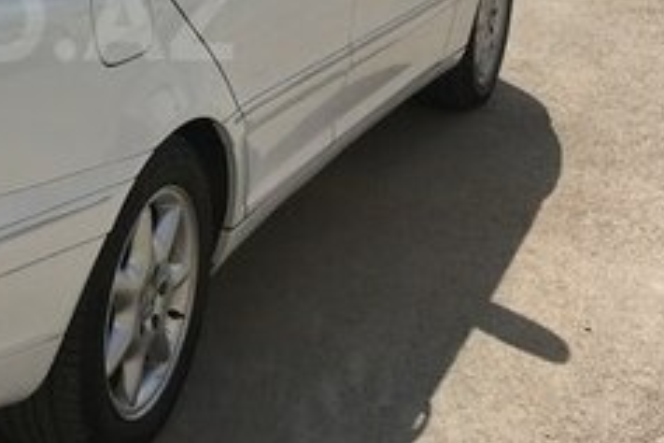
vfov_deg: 16.0
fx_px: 1549
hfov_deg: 22.9
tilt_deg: -19.7
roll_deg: +1.7
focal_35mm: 84
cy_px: 18
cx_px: -53
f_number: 2.2
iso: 25
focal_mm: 4.15
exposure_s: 1/2137
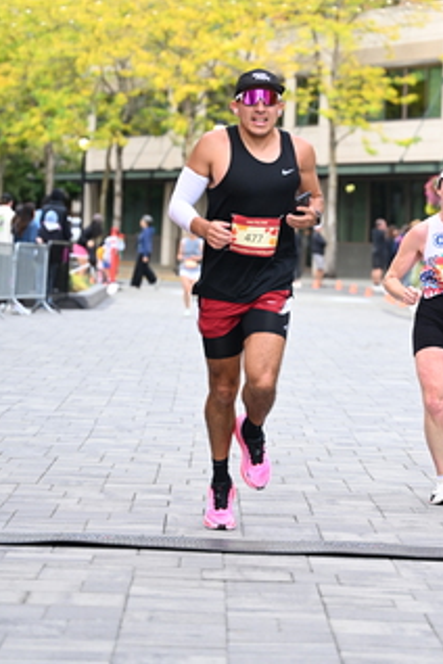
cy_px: 203
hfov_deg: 9.6
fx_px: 2621
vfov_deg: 14.4
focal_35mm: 142
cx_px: 360
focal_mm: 82
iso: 1000
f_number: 2.8
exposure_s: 1/1600
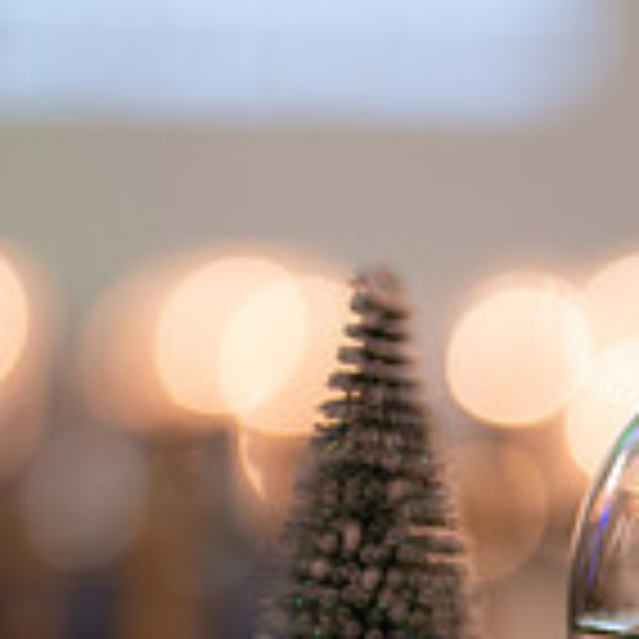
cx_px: 842
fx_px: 4532
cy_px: 856
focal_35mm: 217
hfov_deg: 8.0
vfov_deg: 8.0
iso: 1600
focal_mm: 50
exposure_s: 1/500
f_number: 1.2
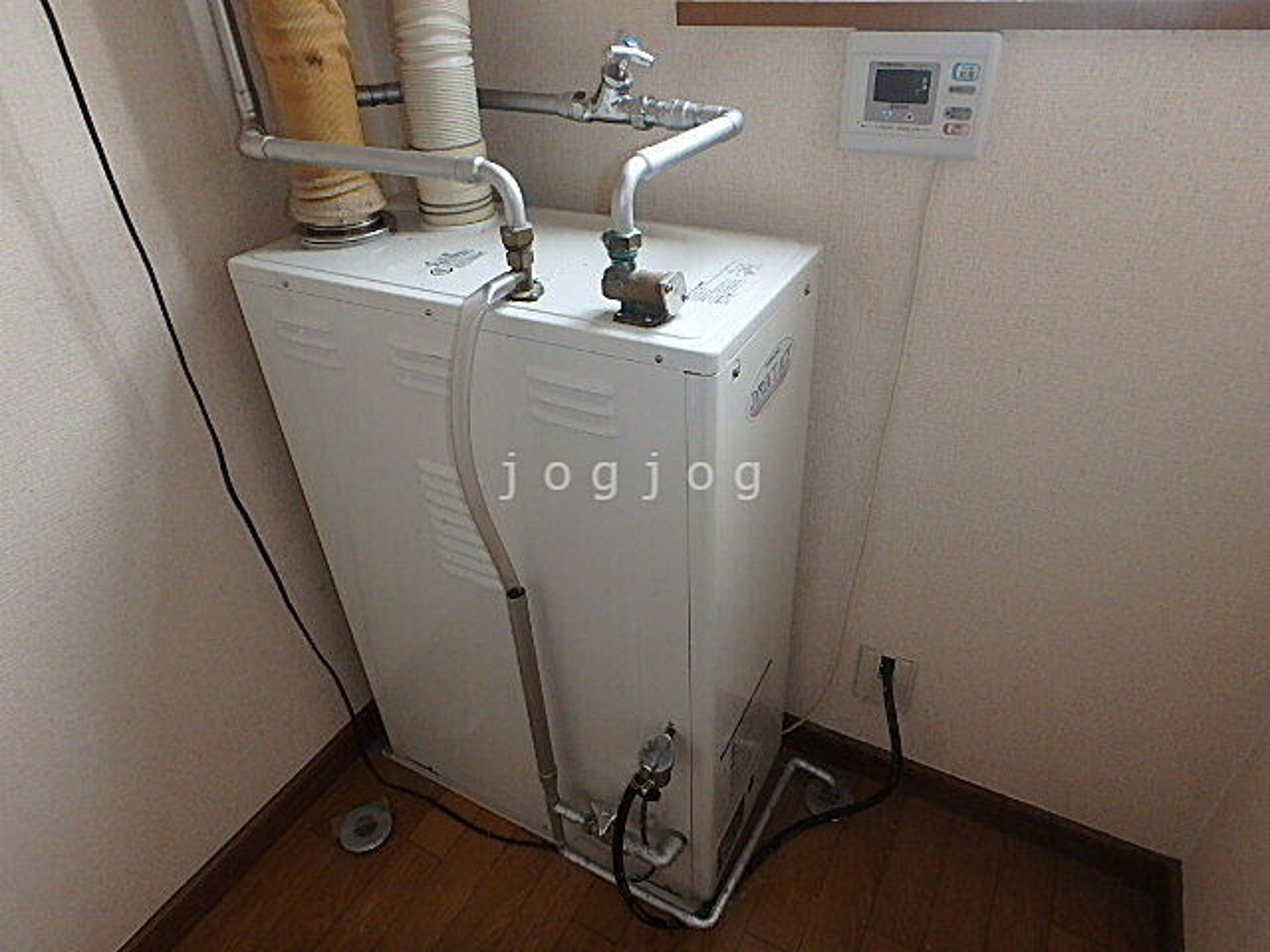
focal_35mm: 21
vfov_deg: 63.4
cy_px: 476
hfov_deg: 79.0
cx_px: 635
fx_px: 770
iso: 400
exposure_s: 1/30
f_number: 3.5
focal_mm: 3.7
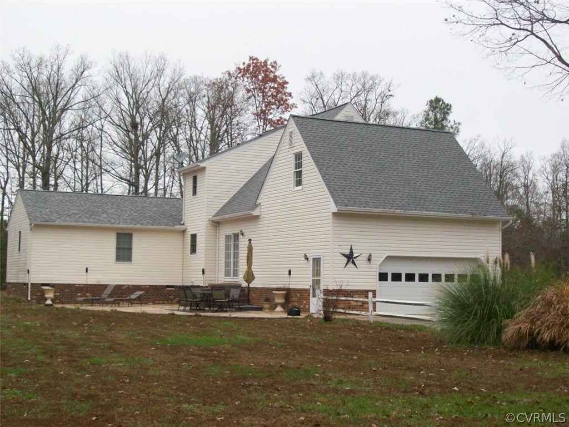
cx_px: 284
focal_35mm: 56
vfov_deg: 26.1
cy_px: 214
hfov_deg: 34.3
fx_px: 920
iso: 200
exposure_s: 1/184
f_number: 3.4
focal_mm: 9.4
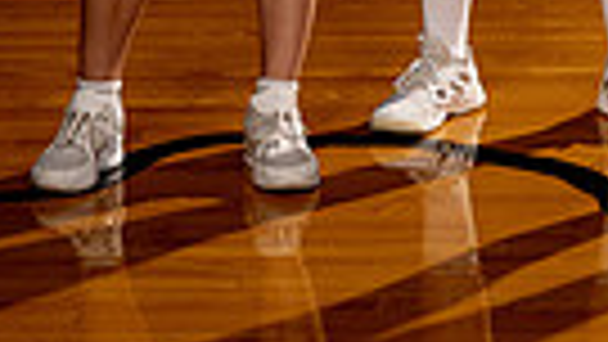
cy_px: -567
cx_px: 545
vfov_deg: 5.9
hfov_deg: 11.0
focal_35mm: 195
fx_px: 3144
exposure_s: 1/250
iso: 100
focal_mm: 56
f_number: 5.6
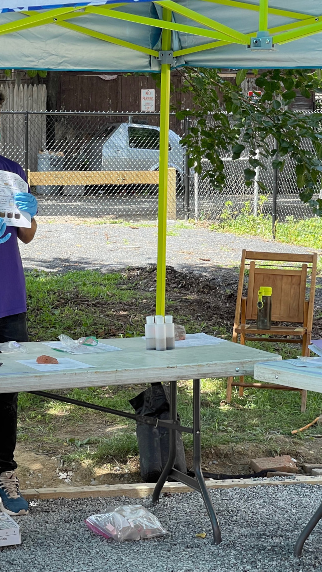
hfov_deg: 12.3
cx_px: 31
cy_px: 283
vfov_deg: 21.8
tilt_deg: -5.9
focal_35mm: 98
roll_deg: +0.5
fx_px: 1487
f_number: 2.2
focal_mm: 7.5
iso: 20
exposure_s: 1/181
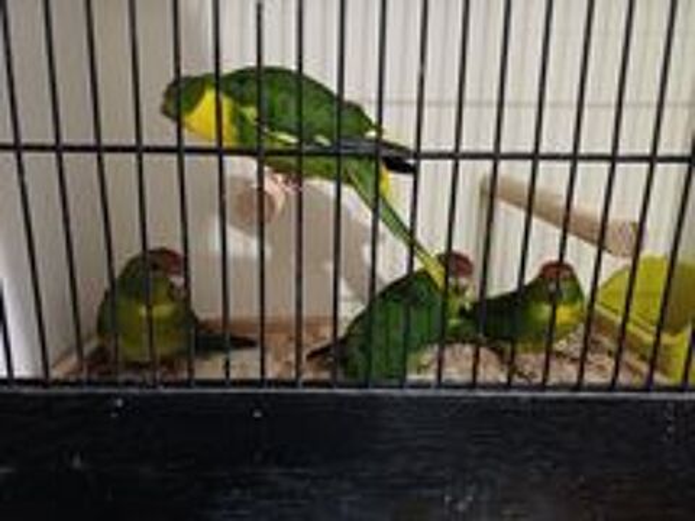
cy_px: 260
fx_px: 502
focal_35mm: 25
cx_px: 348
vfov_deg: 54.9
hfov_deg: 69.4
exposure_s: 1/20
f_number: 1.8
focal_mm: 4.65
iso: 640
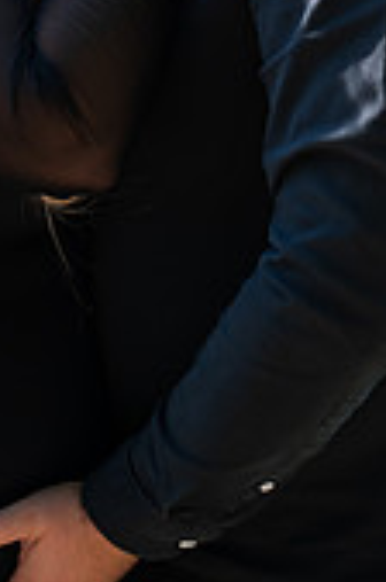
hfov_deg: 6.8
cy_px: -76
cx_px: 33
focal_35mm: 200
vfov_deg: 10.2
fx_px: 3230
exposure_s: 1/1250
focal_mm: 75
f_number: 3.2
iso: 320
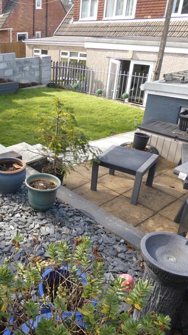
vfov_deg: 64.3
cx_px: 13
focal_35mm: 30
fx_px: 266
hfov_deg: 36.2
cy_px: 163
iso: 80
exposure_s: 1/250
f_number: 2.8
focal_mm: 3.6
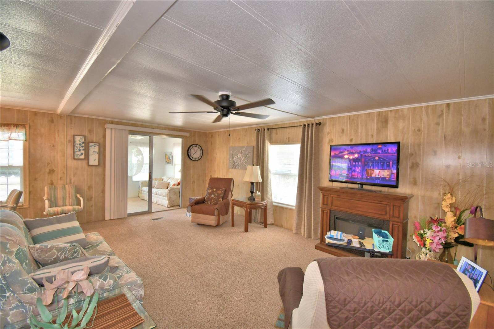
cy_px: 164
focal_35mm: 15
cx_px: 247
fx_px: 206
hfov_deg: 100.4
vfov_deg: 77.3
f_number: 4.5
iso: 200
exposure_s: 1/30
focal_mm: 10
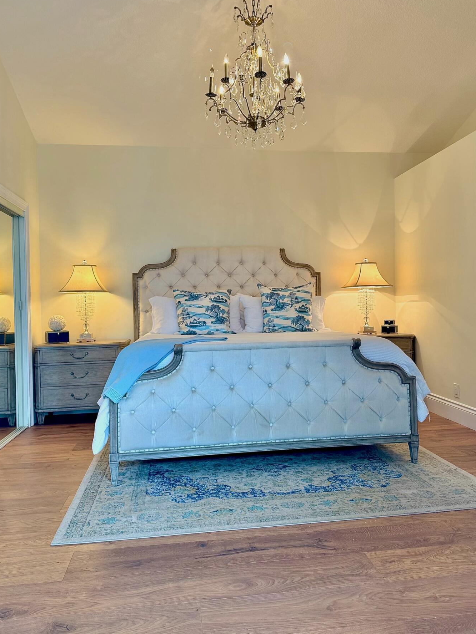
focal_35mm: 27
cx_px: 252
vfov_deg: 65.3
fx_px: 495
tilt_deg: +0.0
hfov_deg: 51.3
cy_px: 306
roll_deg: +0.7
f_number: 1.78
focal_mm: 6.76
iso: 100
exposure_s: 1/120
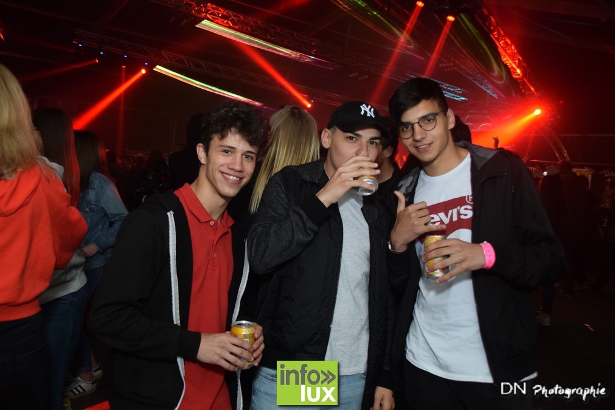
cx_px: 308
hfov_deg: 57.2
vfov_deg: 40.0
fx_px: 564
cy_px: 205
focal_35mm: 33
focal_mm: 22
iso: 1600
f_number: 3.8
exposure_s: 1/30
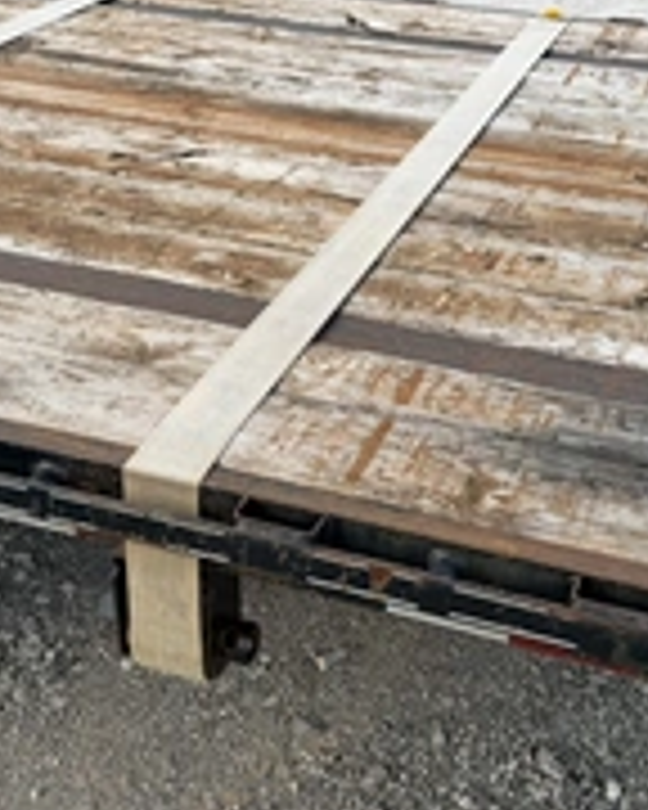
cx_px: 378
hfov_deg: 29.1
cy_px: 351
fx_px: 1247
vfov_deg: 35.9
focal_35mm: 52
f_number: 1.78
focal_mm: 6.76
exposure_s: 1/1005
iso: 80
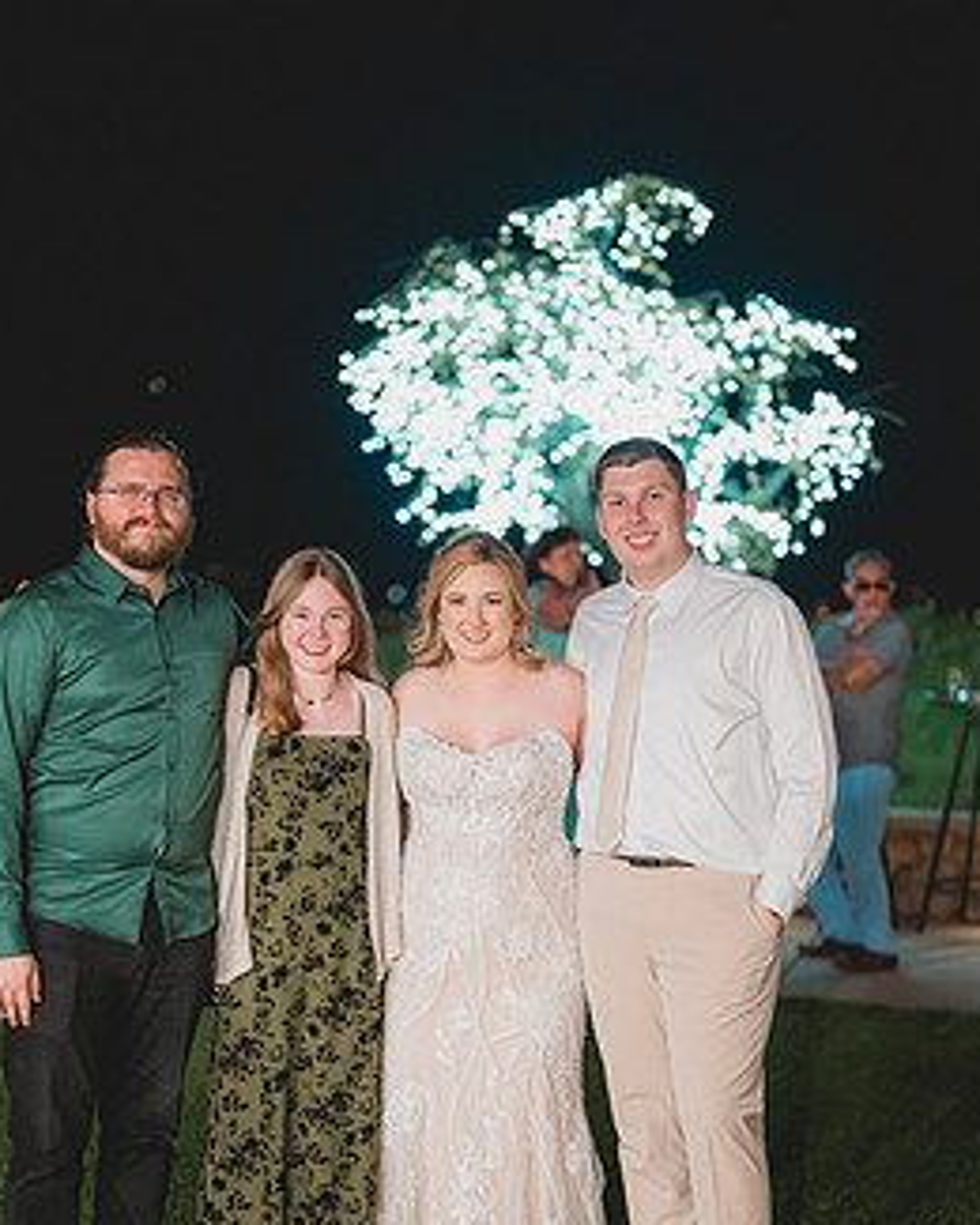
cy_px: 818
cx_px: 456
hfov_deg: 23.5
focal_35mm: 65
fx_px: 2357
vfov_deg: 28.9
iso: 3200
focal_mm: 50
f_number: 1.2
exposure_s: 1/200
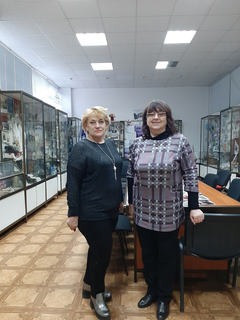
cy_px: 160
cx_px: 120
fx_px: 240
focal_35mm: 26
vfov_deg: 67.3
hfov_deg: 53.1
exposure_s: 1/50
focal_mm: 3.93
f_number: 1.7
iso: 250
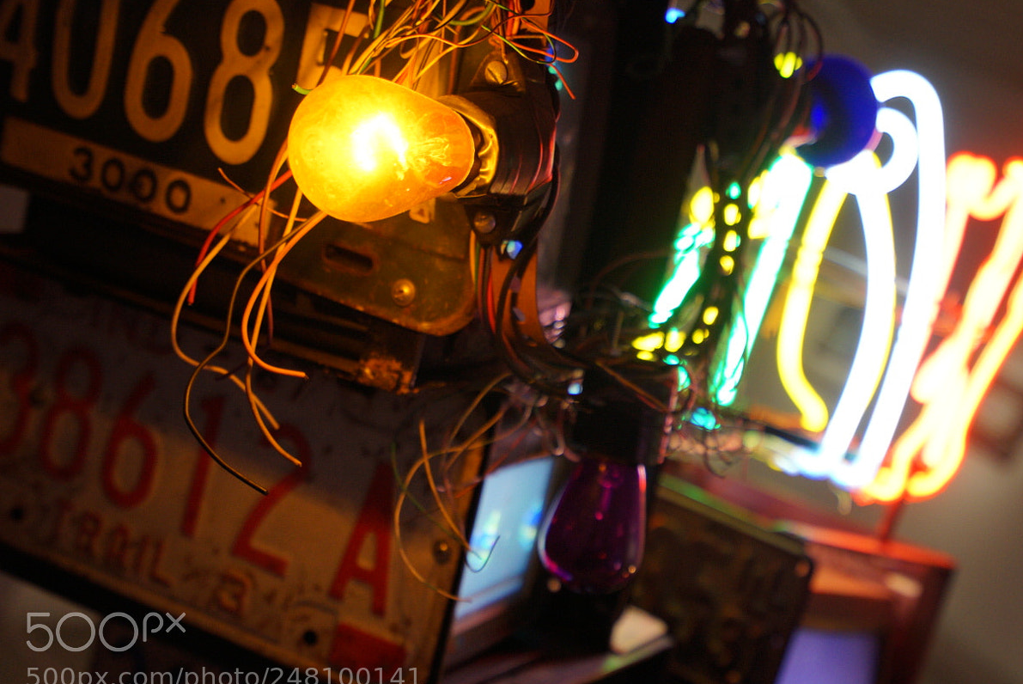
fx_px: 1337
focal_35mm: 47
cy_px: 286
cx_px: 660
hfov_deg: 41.5
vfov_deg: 28.6
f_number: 4
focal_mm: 35
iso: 800
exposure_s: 1/60
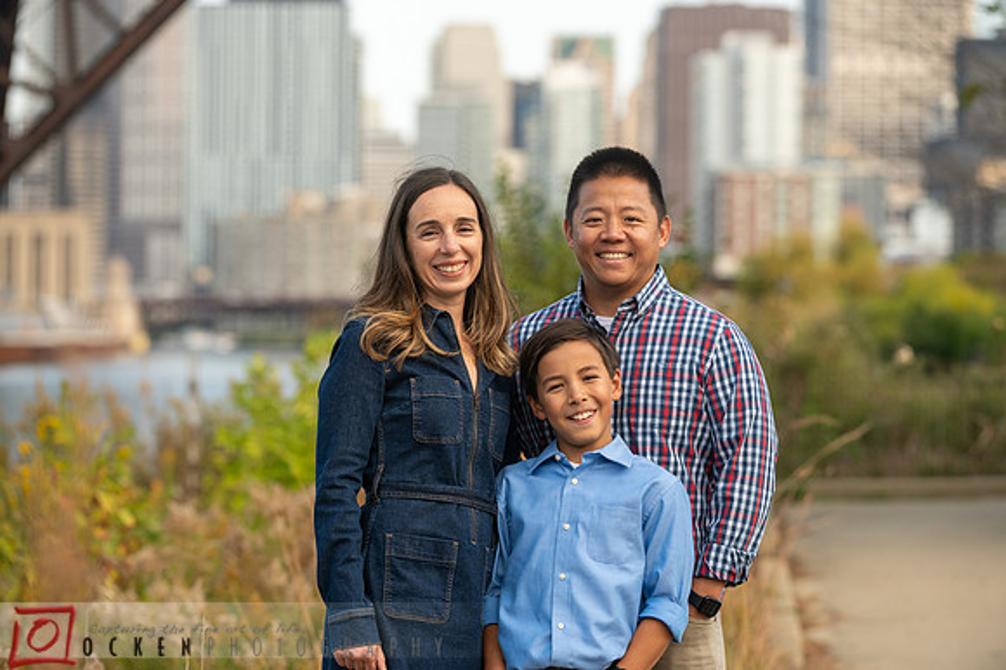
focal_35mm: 139
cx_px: 503
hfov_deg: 14.8
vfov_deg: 9.9
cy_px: 335
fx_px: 3873
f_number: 4
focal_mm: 135
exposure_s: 1/800
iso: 400
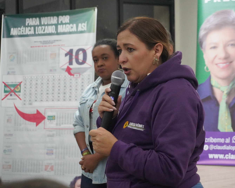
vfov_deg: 18.1
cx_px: 131
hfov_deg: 22.5
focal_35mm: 85
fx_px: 591
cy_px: 94
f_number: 5.6
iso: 6400
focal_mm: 50
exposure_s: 1/125
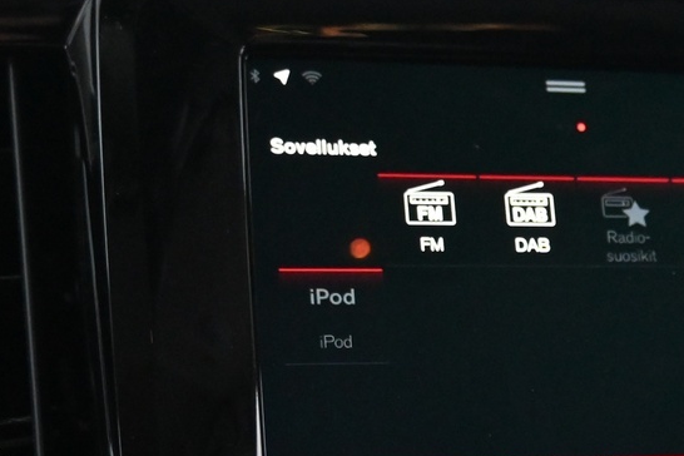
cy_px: 499
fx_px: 1691
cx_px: 606
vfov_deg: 15.0
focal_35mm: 89
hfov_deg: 22.4
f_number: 3.8
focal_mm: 20
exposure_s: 1/30
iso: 4500
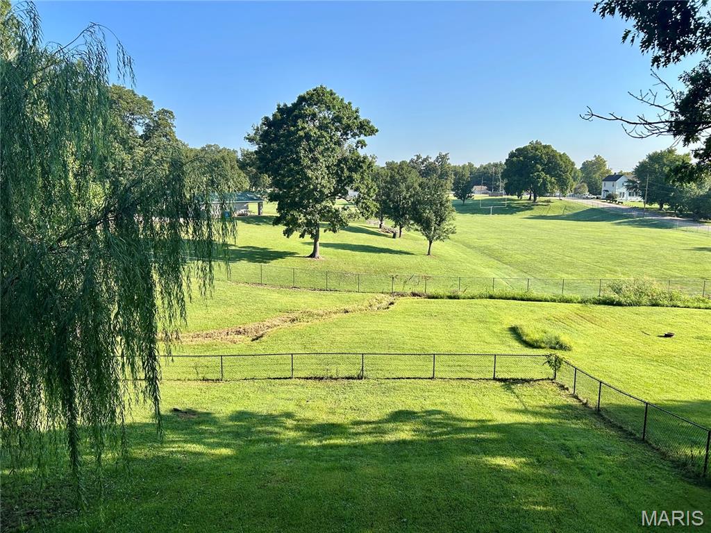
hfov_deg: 67.3
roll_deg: +0.5
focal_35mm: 26
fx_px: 534
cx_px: 356
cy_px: 266
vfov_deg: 53.1
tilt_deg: -8.7
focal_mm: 5.7
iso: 50
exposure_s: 1/2208
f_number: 1.5
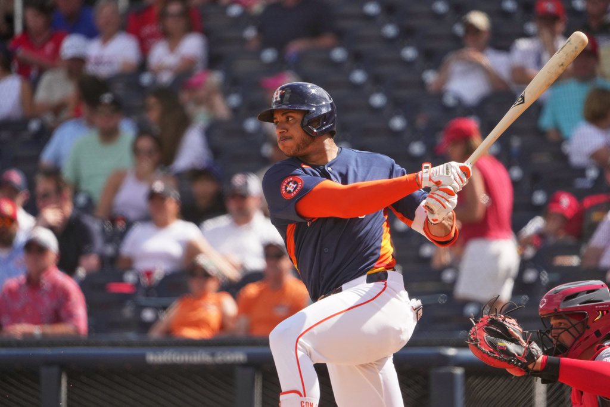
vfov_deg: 2.3
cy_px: 204
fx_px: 10167
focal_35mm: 600
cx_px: 305
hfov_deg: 3.4
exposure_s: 1/2500
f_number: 6.3
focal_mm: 600
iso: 640
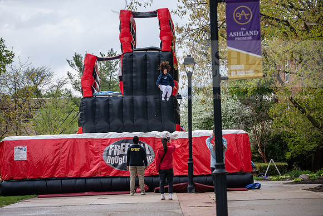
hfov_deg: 20.8
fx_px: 879
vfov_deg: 14.0
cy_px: 108
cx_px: 162
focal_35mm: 98
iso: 80
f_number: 3.5
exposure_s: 1/500
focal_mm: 98
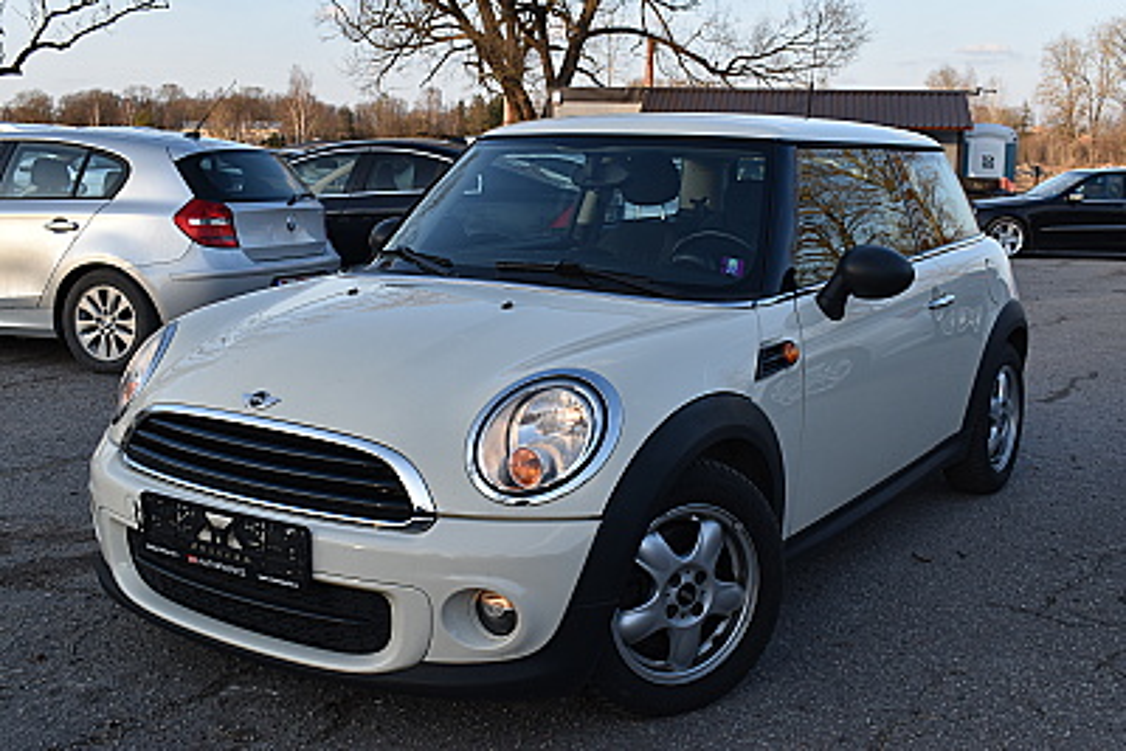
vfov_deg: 33.0
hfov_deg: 47.9
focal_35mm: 40
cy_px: 376
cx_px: 563
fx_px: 1267
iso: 360
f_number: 8
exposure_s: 1/250
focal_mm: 27
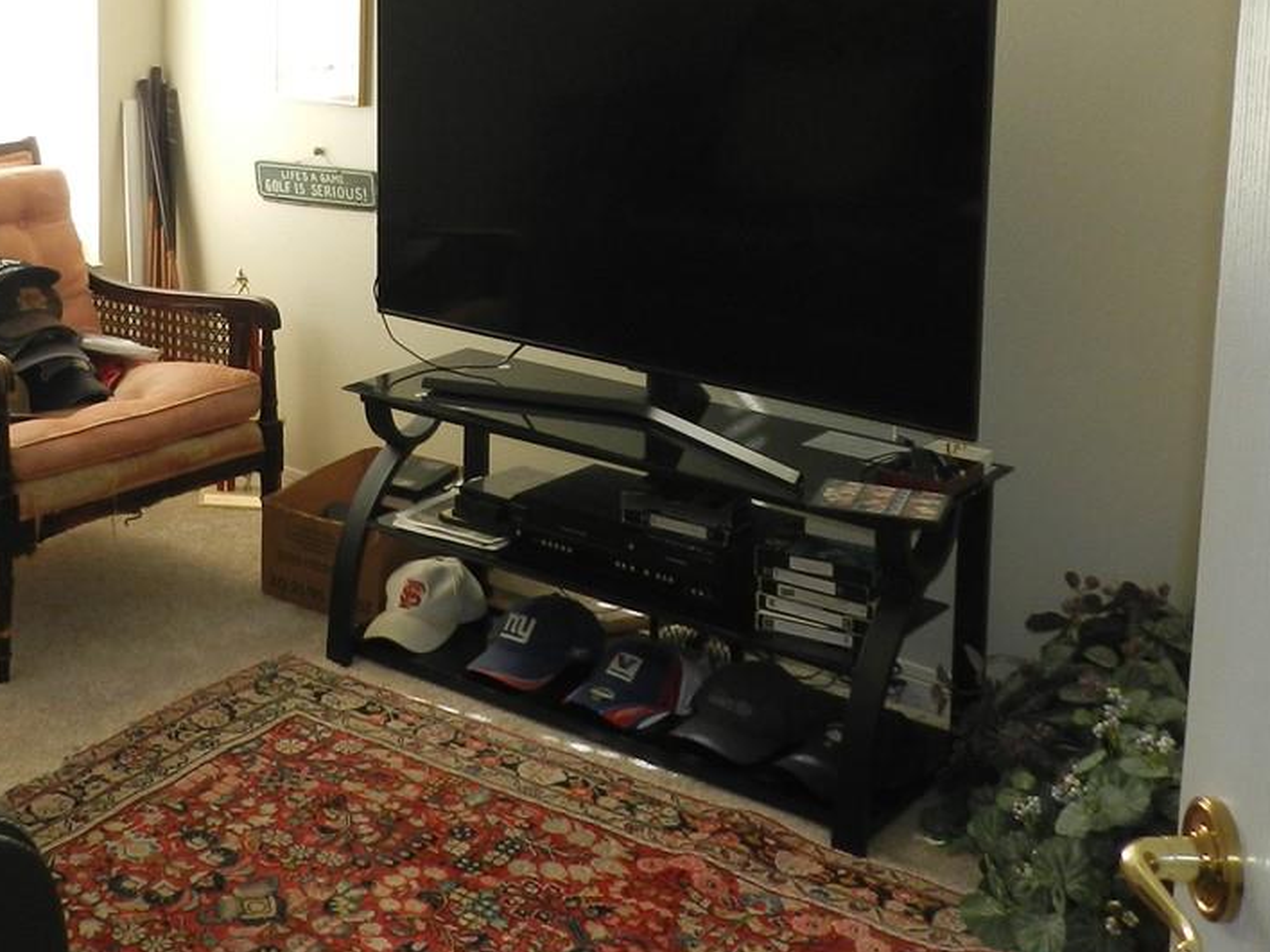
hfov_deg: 36.2
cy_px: 122
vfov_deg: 27.2
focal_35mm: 52
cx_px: 364
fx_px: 1908
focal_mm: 4
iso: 160
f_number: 3.4
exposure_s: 1/80
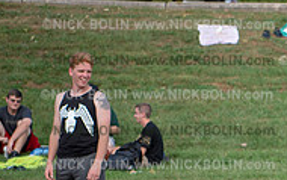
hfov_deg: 9.4
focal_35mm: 218
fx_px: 1706
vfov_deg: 6.0
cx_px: 394
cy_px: 166
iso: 160
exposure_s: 1/320
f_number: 3.2
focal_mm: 70
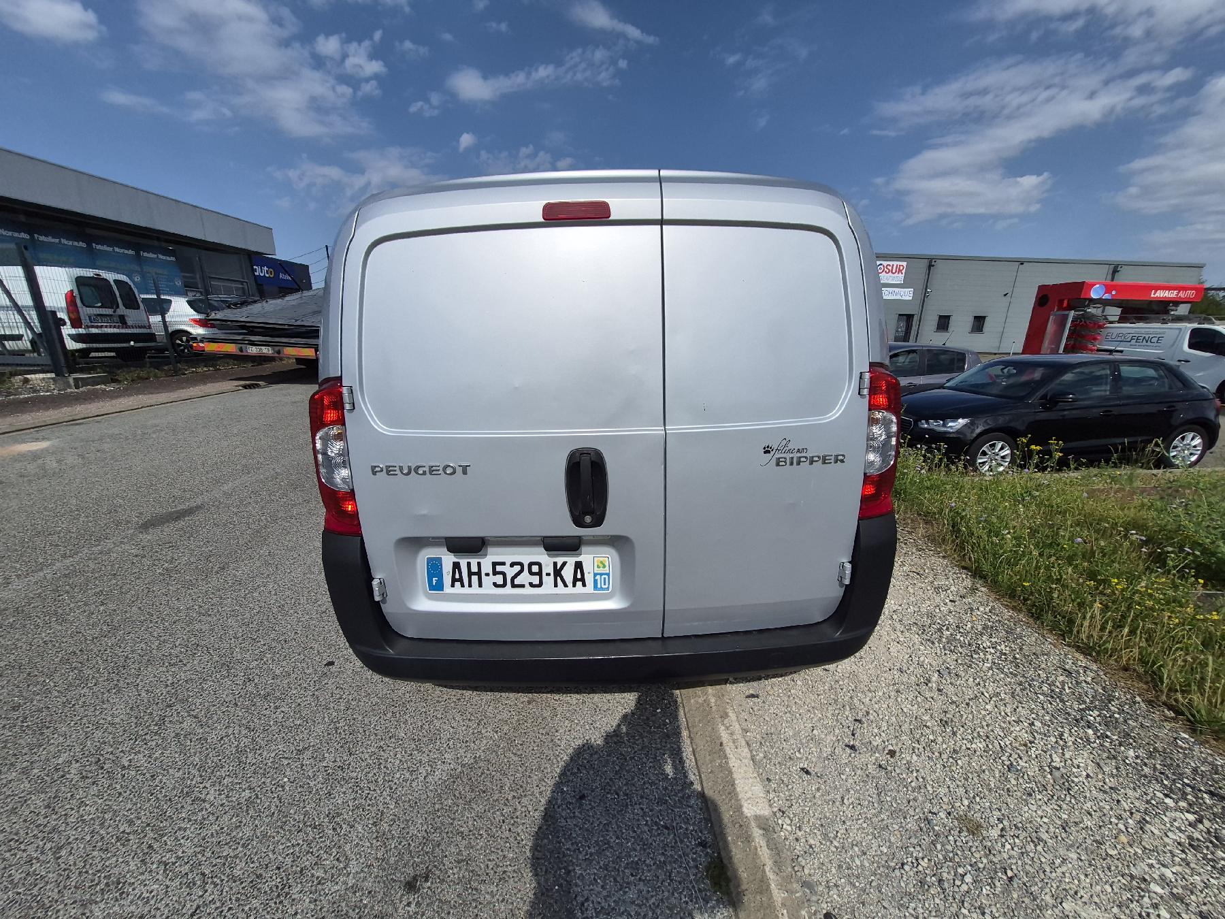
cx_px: 612
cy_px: 460
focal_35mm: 13
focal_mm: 1.74
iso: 40
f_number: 2.2
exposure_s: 1/5000
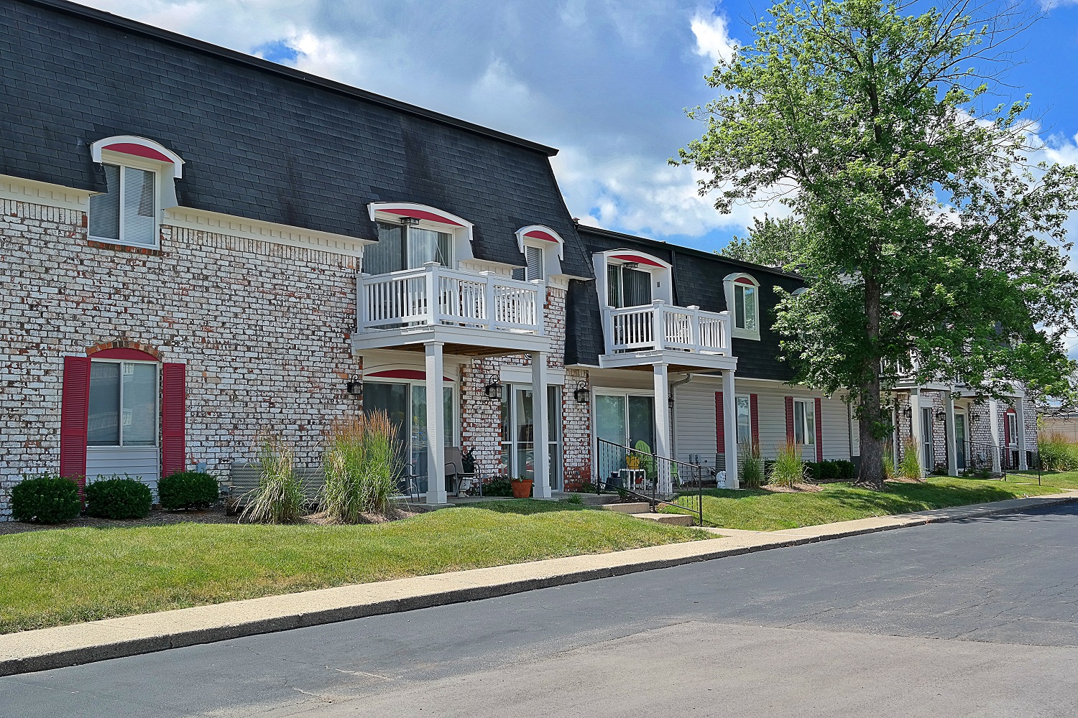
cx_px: 539
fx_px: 1288
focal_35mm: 43
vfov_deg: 31.2
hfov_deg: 45.4
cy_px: 359
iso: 100
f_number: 6.3
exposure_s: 1/250
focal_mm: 28
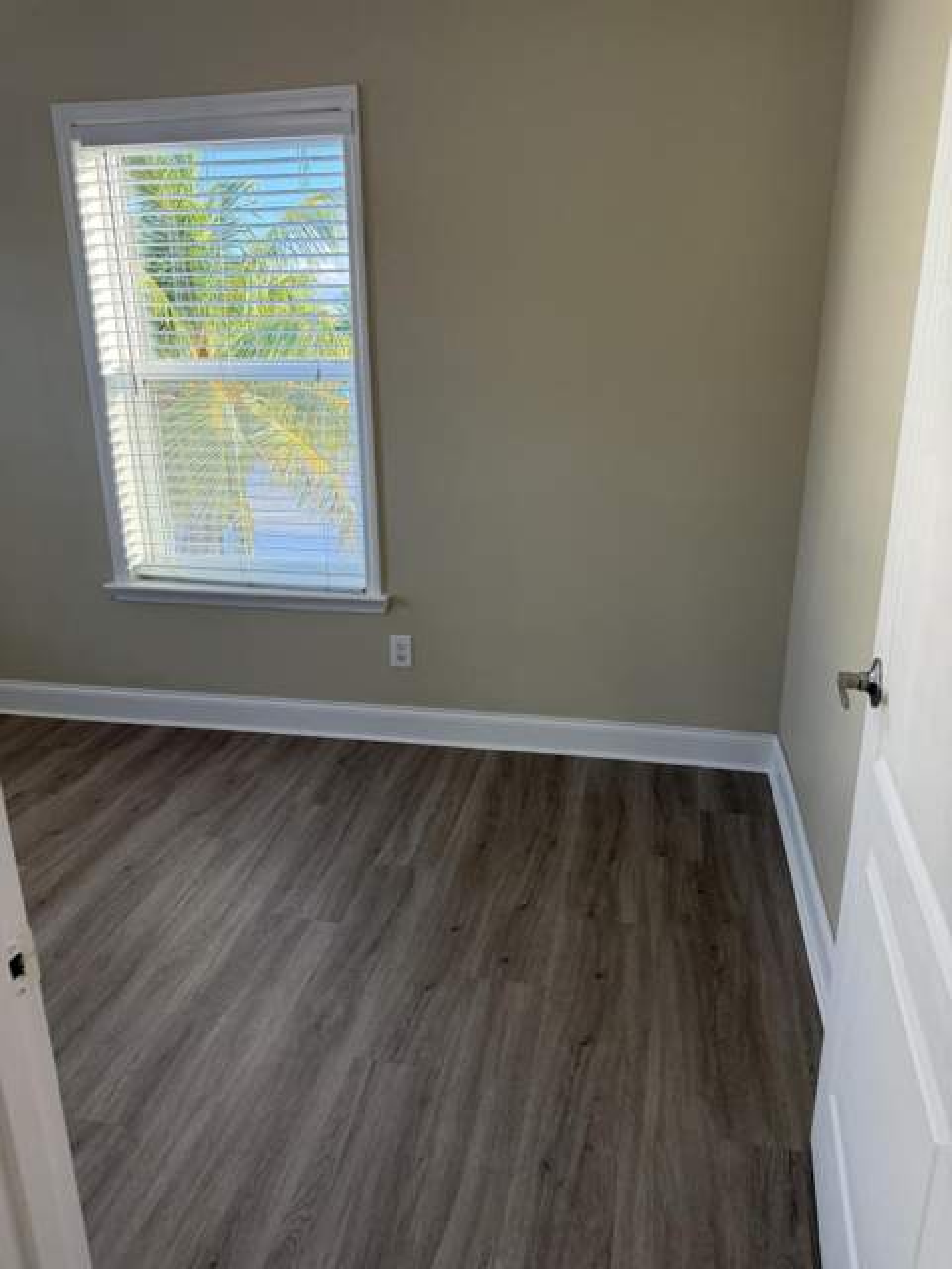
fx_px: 880
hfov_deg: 56.8
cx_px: 476
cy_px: 634
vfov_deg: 71.6
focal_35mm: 24
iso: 200
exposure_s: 1/199
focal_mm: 6.76
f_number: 1.78
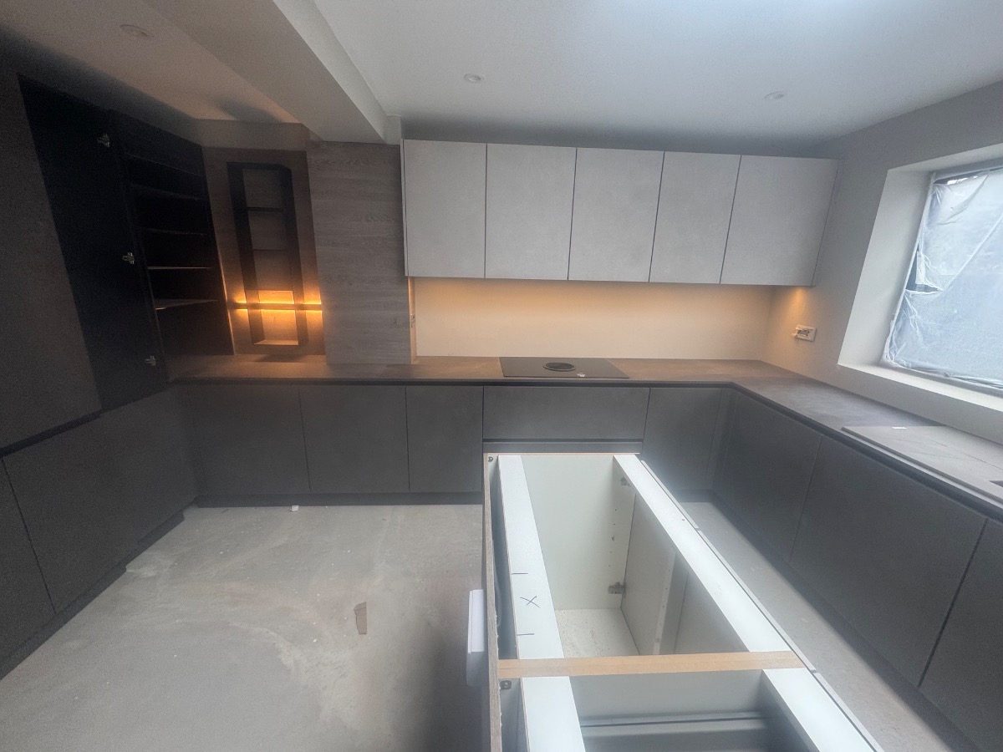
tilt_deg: -15.7
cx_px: 502
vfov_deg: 85.7
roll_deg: -0.8
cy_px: 376
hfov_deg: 102.1
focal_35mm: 14
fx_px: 406
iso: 100
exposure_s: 1/99
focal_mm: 2.22
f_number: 2.2
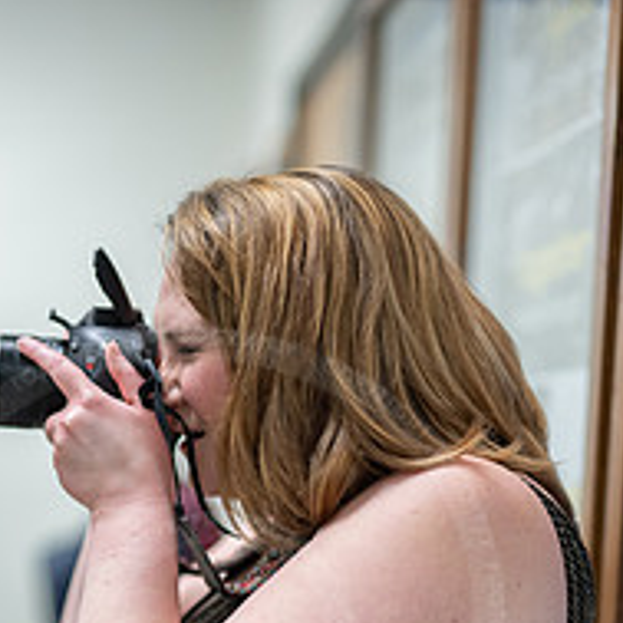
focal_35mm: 101
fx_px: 2057
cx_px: 277
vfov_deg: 16.6
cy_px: 728
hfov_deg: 17.2
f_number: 1.2
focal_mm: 50
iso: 800
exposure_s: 1/250
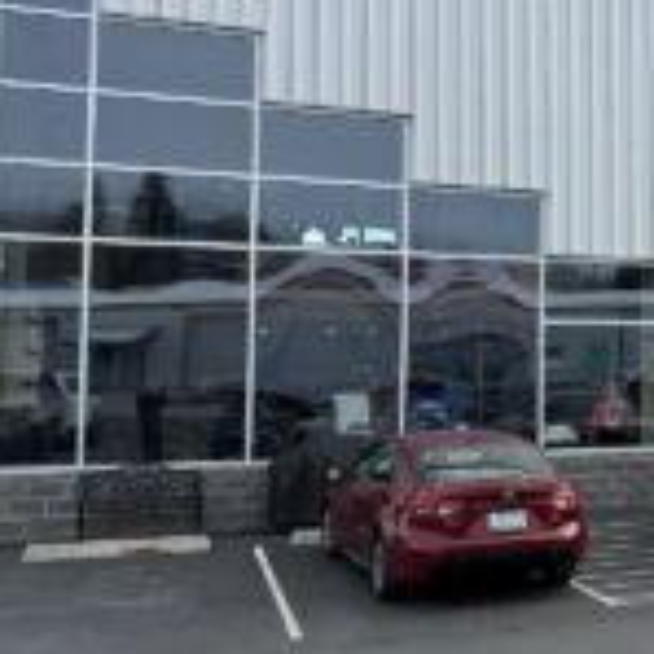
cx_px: 803
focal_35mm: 57
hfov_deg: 26.4
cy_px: 307
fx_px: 1218
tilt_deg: +5.5
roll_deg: +0.5
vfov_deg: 30.0
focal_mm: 6.76
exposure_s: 1/1901
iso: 100
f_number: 1.78
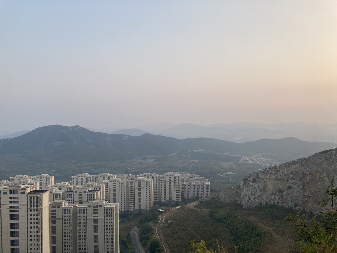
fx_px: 273
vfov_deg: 49.7
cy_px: 126
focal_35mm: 28
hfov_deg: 63.4
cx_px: 168
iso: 20
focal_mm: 3.99
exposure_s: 1/378
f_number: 1.8
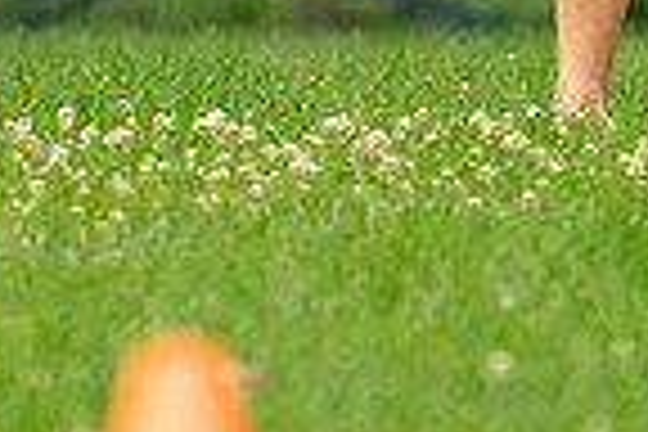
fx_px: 23254
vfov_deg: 1.1
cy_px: -412
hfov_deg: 1.6
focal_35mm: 1292
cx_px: 374
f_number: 6.3
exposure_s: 1/2000
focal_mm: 321
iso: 6400
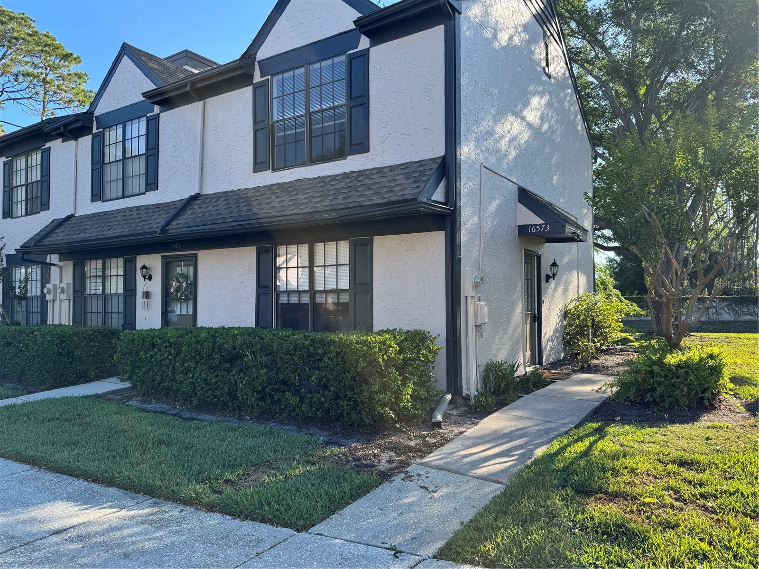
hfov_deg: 71.6
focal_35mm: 24
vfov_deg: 56.8
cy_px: 284
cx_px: 380
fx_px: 526
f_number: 1.78
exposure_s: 1/1026
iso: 80
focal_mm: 6.76
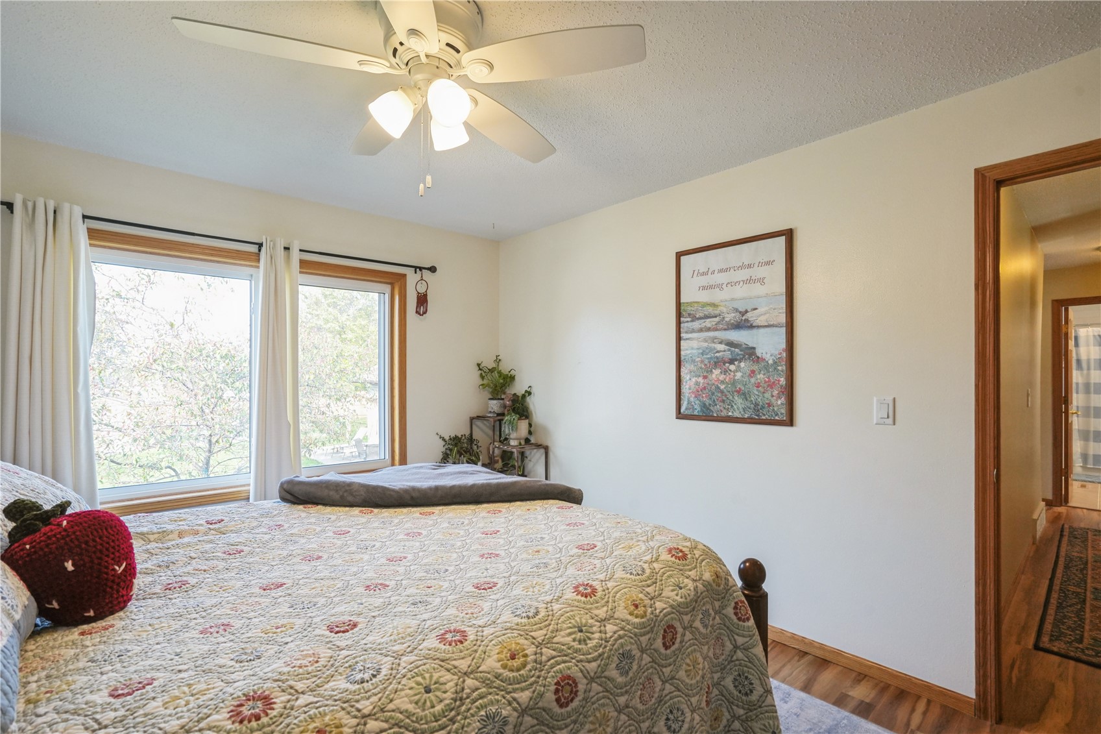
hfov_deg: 96.7
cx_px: 550
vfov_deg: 73.7
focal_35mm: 16
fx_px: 489
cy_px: 367
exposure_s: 1/60
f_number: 9
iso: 800
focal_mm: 16
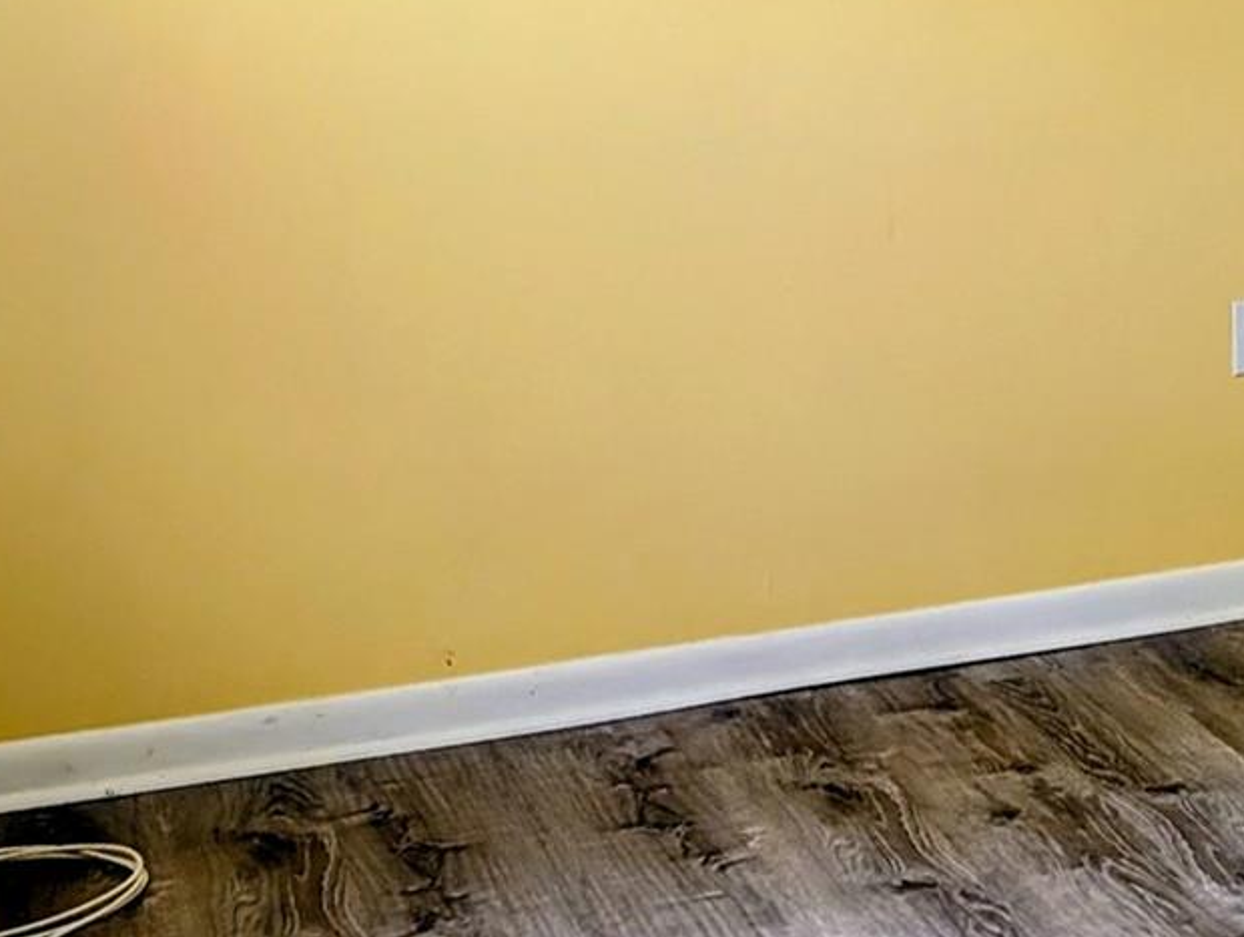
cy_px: -24
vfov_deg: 18.2
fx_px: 2843
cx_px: 1862
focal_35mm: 79
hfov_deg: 21.0
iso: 505
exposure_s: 1/352
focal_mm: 6.9
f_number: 1.68
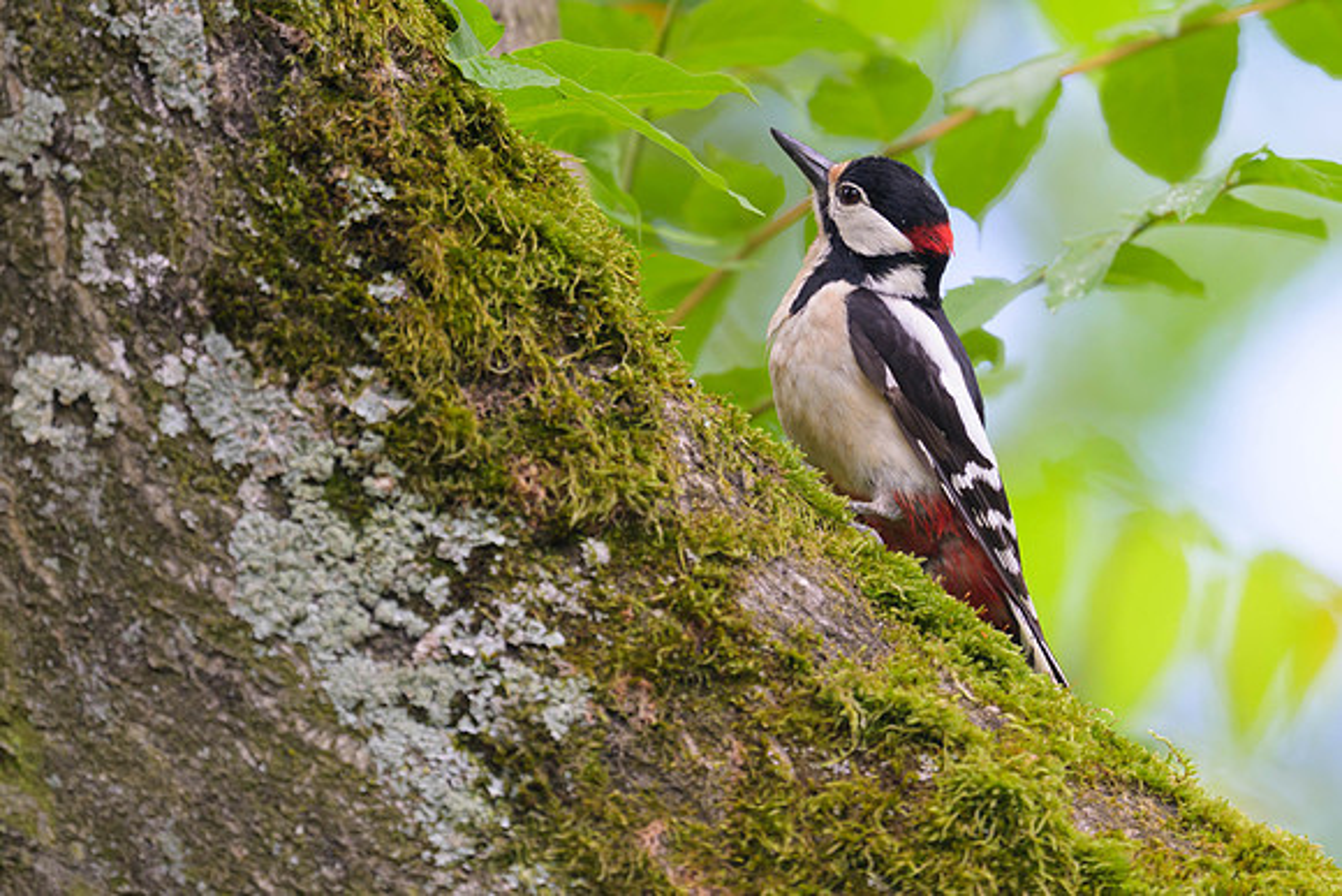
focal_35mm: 996
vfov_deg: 1.4
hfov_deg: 2.1
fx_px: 37133
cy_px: 414
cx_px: 816
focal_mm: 560
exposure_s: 1/320
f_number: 4
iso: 360
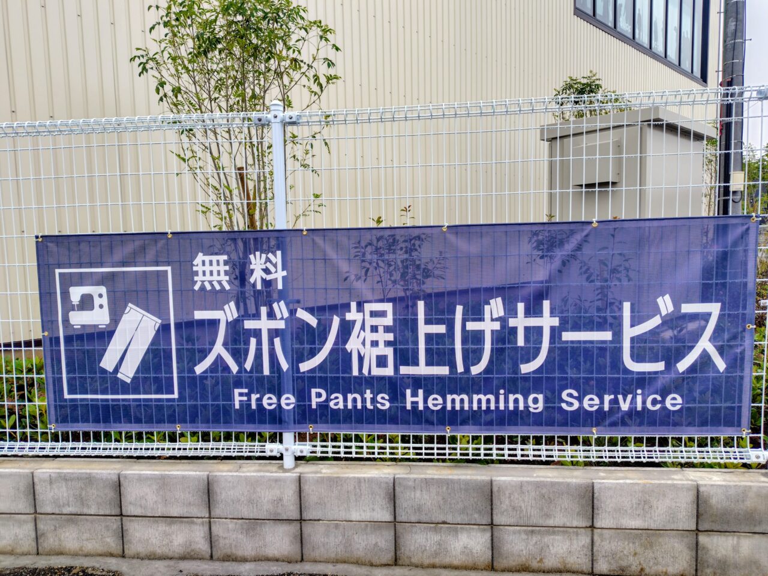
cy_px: 288
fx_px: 510
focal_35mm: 23
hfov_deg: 73.9
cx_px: 384
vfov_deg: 58.9
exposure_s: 1/1002
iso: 50
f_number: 1.9
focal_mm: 5.6
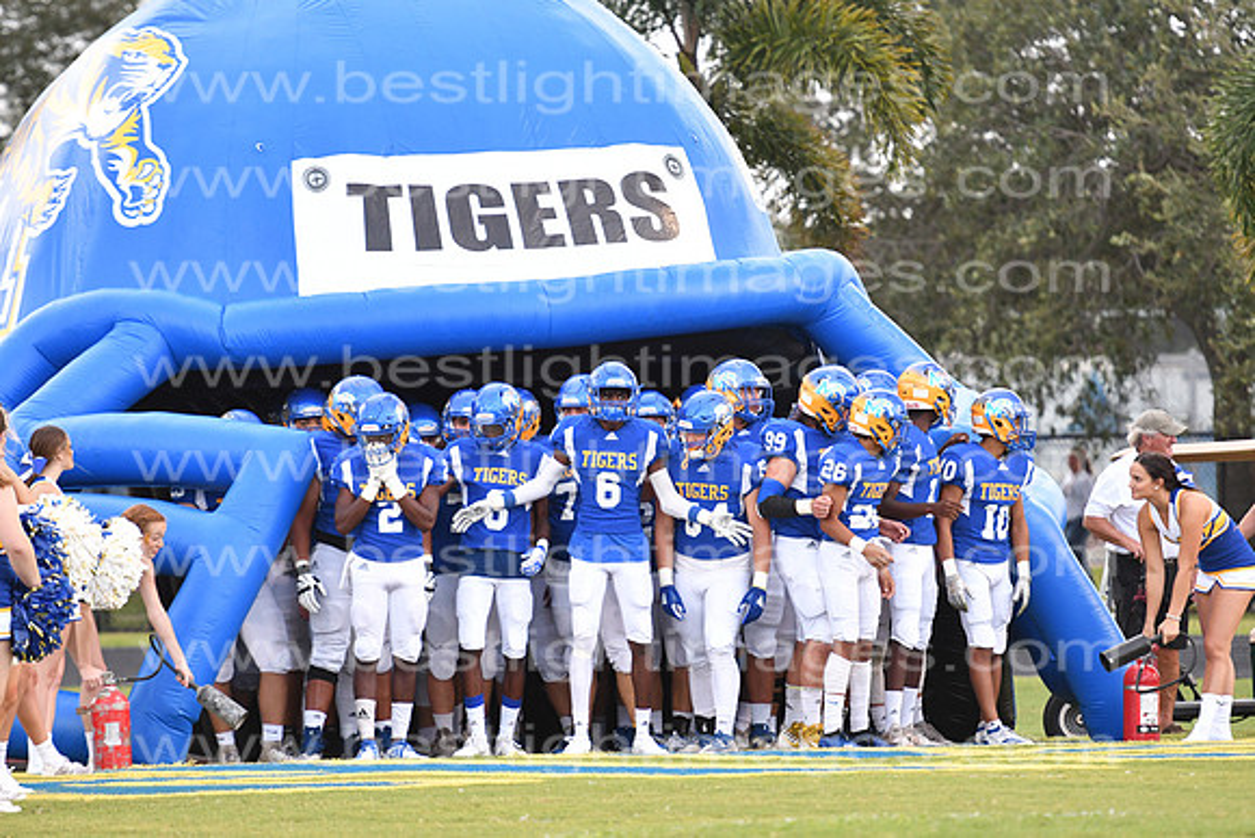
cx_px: 628
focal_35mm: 278
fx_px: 9676
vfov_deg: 5.0
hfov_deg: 7.4
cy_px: 419
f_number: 3.2
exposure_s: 1/500
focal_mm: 185
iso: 800
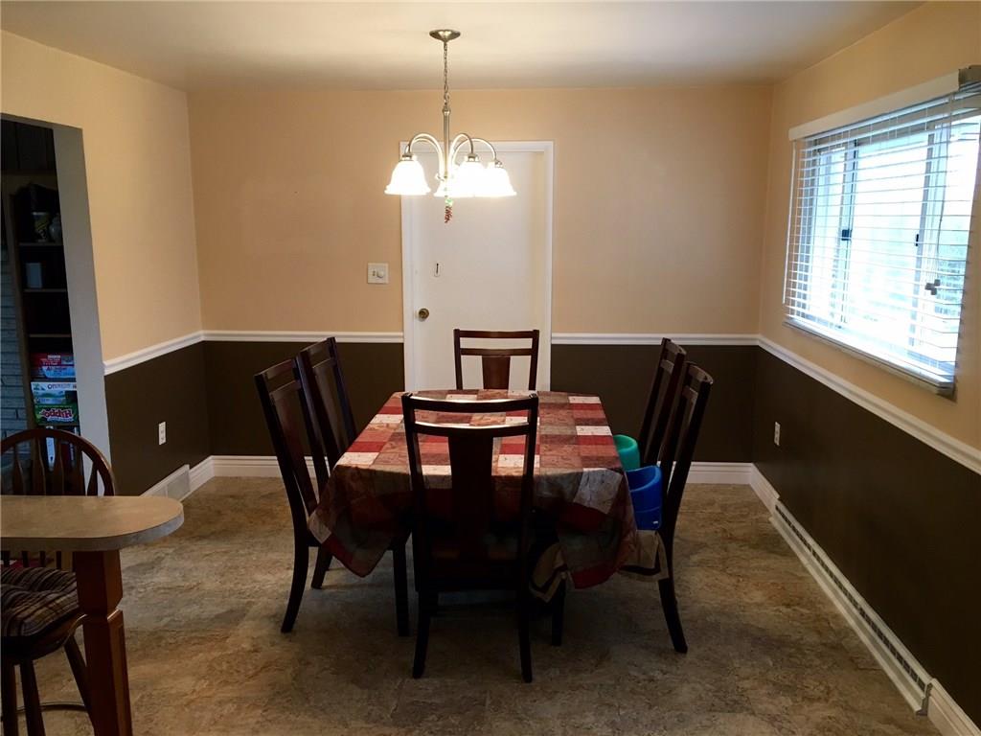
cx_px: 490
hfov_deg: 61.7
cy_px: 368
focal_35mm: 29
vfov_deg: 48.2
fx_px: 822
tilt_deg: -10.1
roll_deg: -0.3
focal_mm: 4.15
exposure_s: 1/30
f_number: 2.2
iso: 100
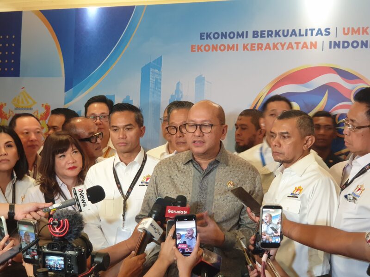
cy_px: 138
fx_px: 556
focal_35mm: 52
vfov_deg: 28.0
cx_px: 185
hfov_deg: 36.8
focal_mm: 6
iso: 160
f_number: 2.4
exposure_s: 1/17
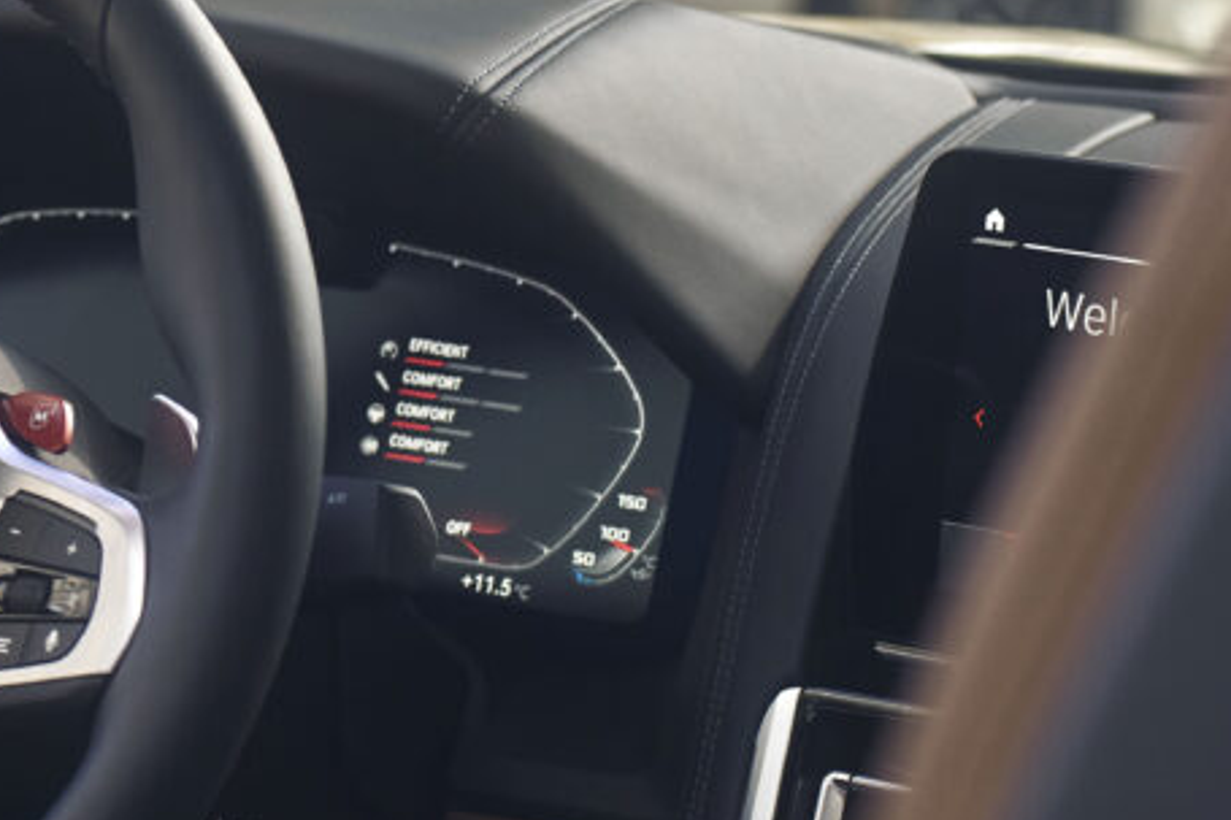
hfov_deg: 10.2
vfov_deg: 6.9
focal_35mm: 198
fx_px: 6768
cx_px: -289
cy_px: 11
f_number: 2.8
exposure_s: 1/125
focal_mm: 50
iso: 100
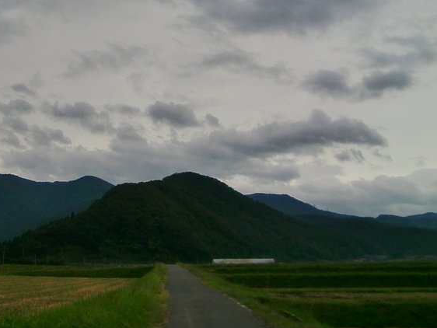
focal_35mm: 51
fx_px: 644
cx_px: 103
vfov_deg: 28.3
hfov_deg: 36.5
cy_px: 99
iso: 64
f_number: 2.6
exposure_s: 1/250
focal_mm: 4.65
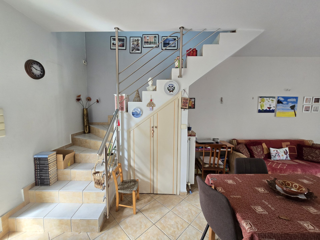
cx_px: 160
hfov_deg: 106.2
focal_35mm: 13
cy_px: 120
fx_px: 120
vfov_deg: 89.9
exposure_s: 1/60
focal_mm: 2.2
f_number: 2.2
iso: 320
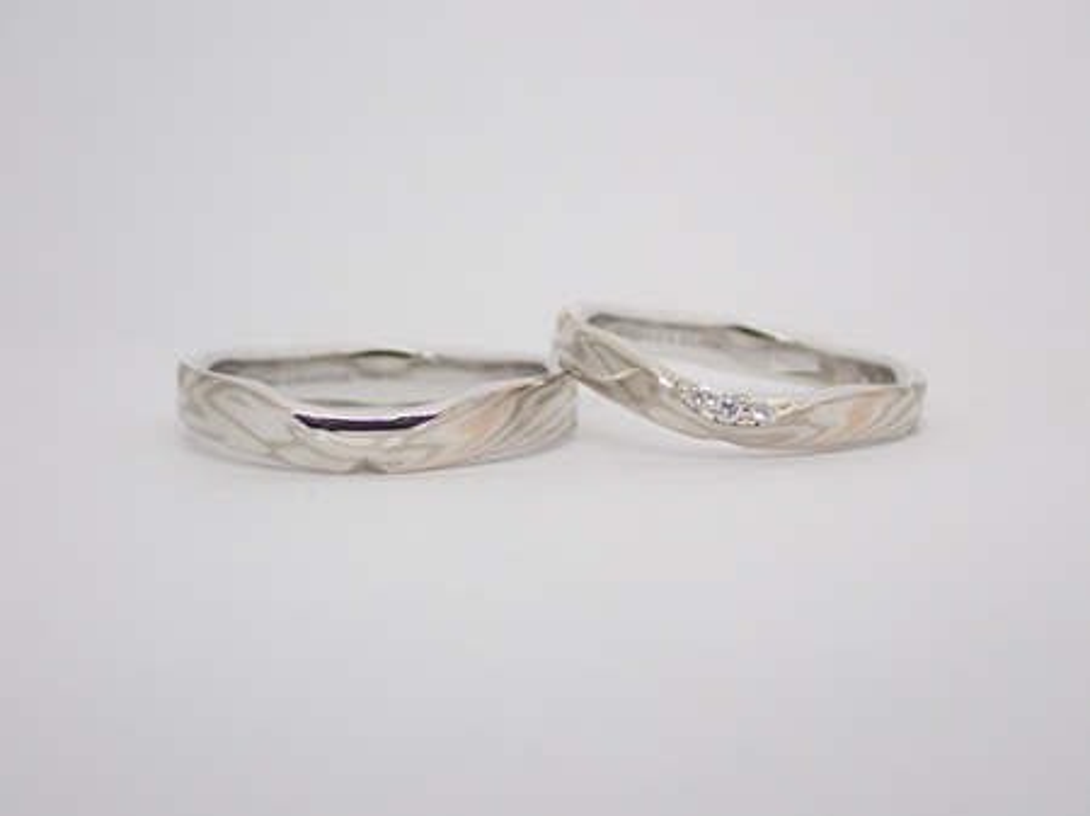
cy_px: 408
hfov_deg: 25.3
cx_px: 545
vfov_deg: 19.1
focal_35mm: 77
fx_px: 2423
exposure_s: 1/100
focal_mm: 13.65
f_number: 4.1
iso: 200
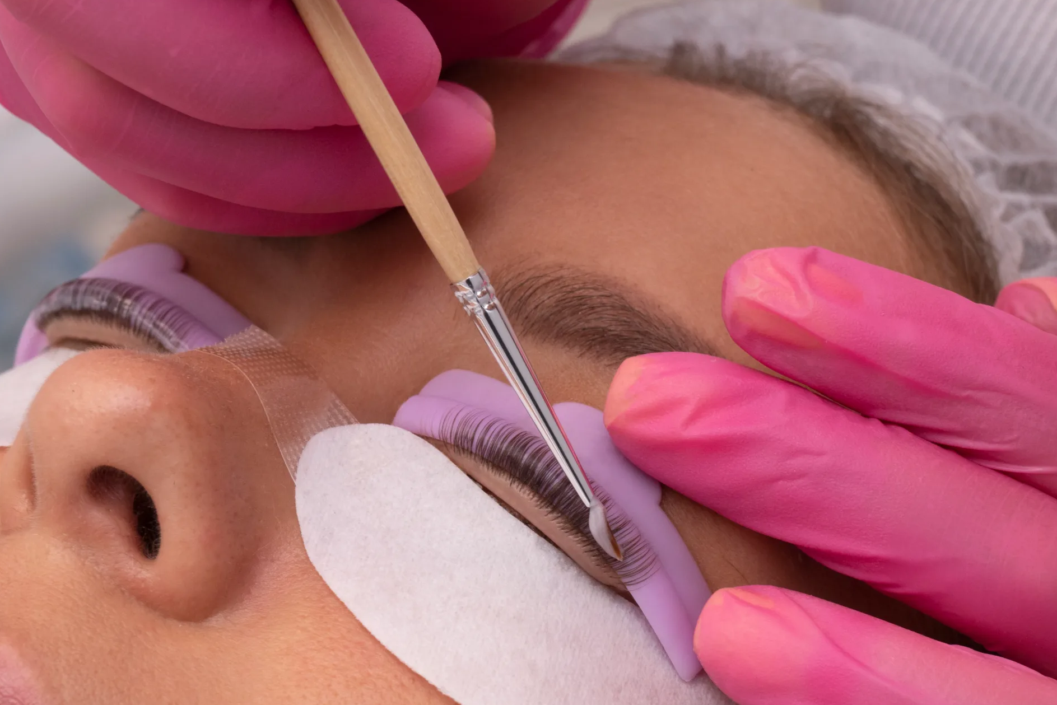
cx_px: 685
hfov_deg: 17.3
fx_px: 3465
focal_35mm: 118
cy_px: 454
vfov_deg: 11.6
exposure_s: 1/125
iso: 640
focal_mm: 58
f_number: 10
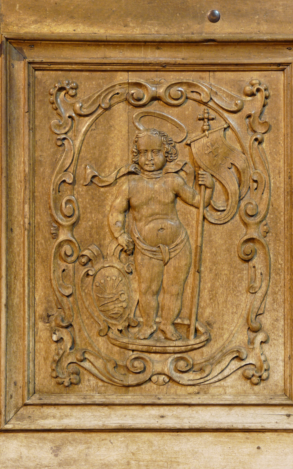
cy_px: 235
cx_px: 156
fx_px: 1150
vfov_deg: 23.0
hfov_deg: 14.5
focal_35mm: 90
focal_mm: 14.9
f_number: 5.6
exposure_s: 15
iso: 100
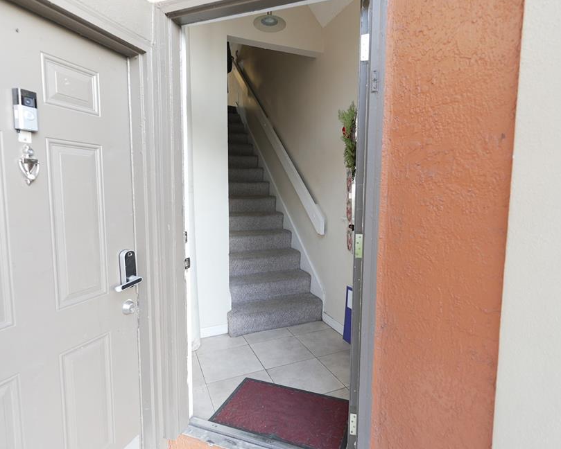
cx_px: 299
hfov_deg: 83.1
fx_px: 316
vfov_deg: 70.9
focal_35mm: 19
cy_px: 220
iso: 250
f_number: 1.8
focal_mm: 11
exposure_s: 1/30
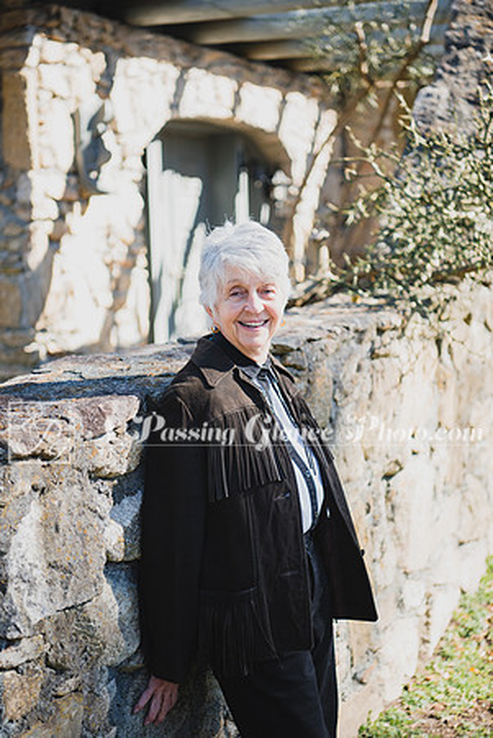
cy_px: 369
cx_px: 246
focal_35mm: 62
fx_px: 1271
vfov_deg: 32.3
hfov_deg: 22.0
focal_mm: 62
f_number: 3.2
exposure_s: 1/640
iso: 360
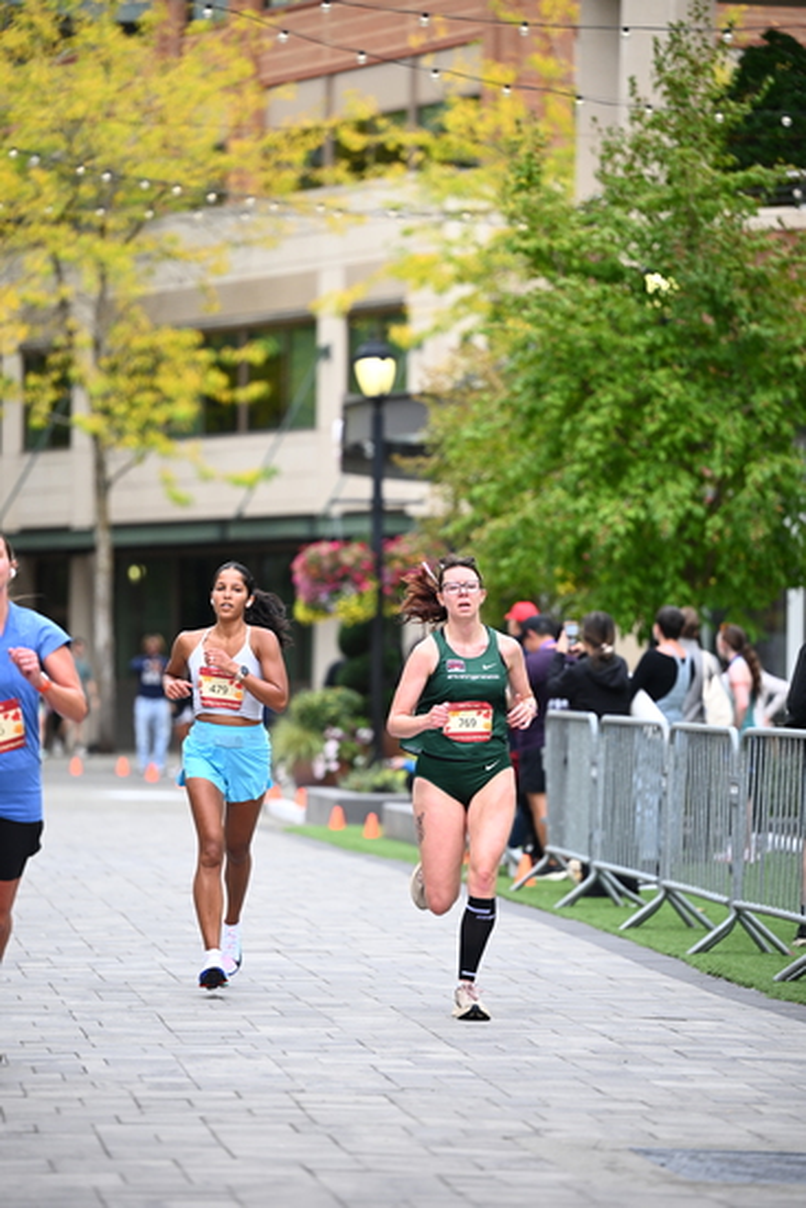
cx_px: 403
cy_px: 604
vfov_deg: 13.2
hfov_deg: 8.9
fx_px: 5202
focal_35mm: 155
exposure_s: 1/1600
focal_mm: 155
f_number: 2.8
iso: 640
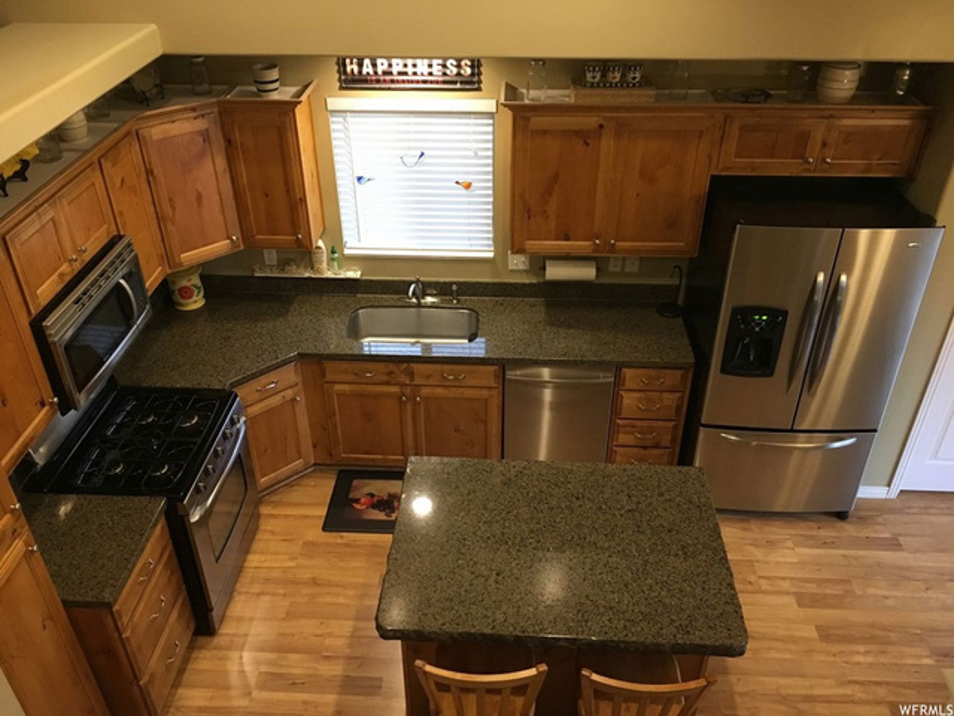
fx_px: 799
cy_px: 358
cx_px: 477
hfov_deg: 61.7
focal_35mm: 29
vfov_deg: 48.2
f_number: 2.2
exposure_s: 1/30
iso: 200
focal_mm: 4.15
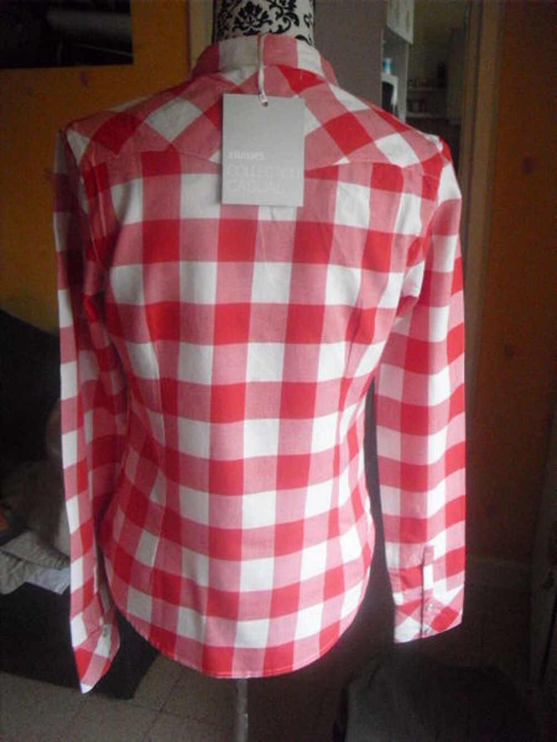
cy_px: 371
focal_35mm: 36
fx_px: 772
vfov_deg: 51.4
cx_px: 278
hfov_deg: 39.7
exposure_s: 1/25
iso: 800
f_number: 3.1
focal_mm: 6.3
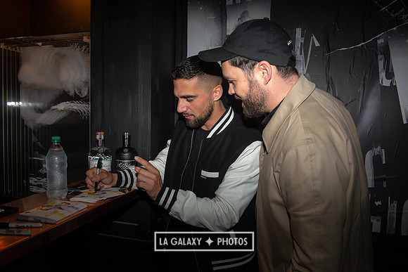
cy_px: 136
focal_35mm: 28
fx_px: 317
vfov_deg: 46.4
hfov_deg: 65.5
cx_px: 204
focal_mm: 28
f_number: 5
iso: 320
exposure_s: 1/160
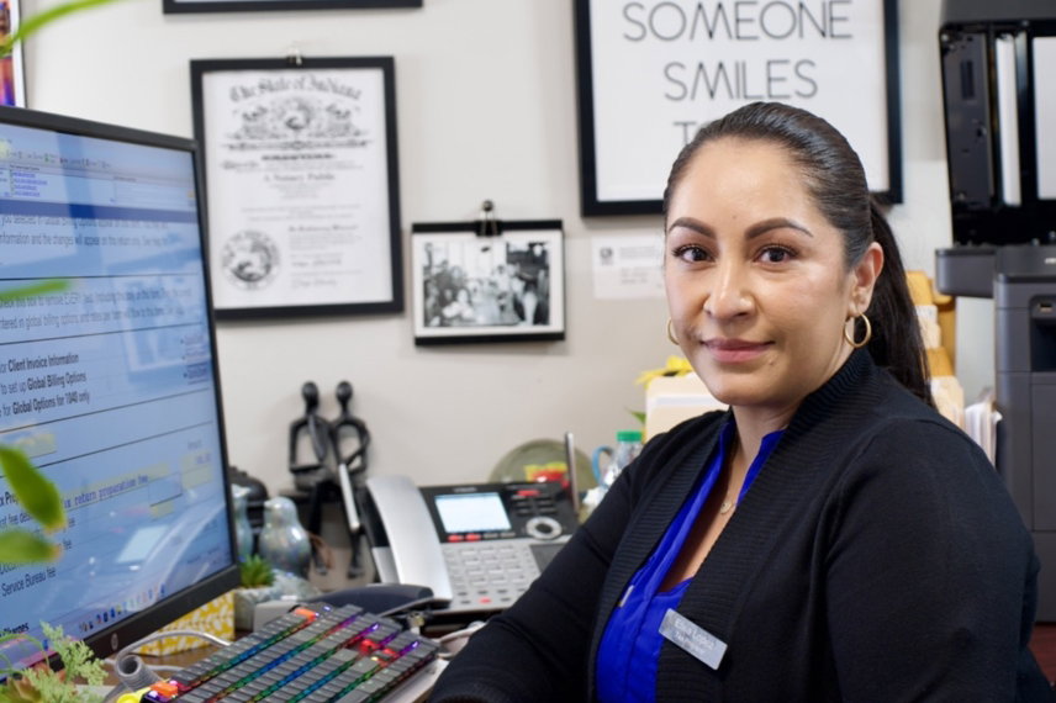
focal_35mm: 56
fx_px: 1642
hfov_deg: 35.7
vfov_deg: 24.2
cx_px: 528
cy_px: 352
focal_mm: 56
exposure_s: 1/10
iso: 320
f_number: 5
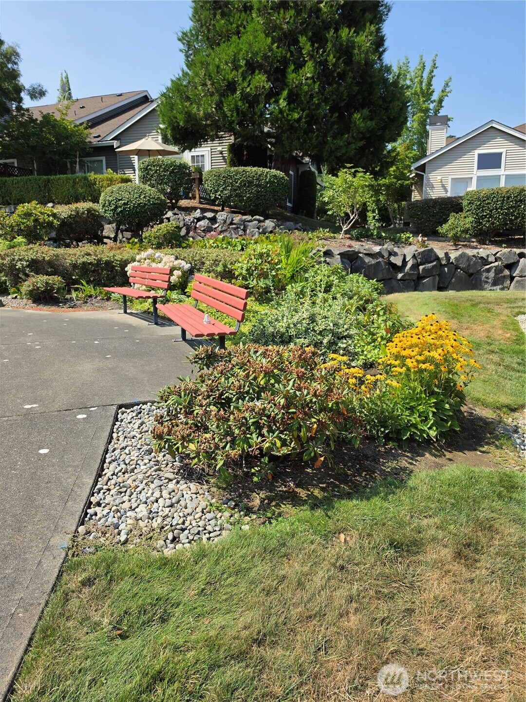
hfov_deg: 58.9
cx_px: 263
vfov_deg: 73.9
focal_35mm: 23
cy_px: 351
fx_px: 466
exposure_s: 1/3778
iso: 64
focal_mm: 6.5
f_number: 1.4
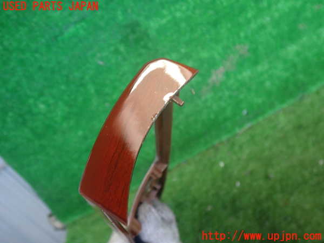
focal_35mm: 30
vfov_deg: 46.8
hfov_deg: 60.0
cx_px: 162
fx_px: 281
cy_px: 122
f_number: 2.3
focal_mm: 5.4
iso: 200
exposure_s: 1/60
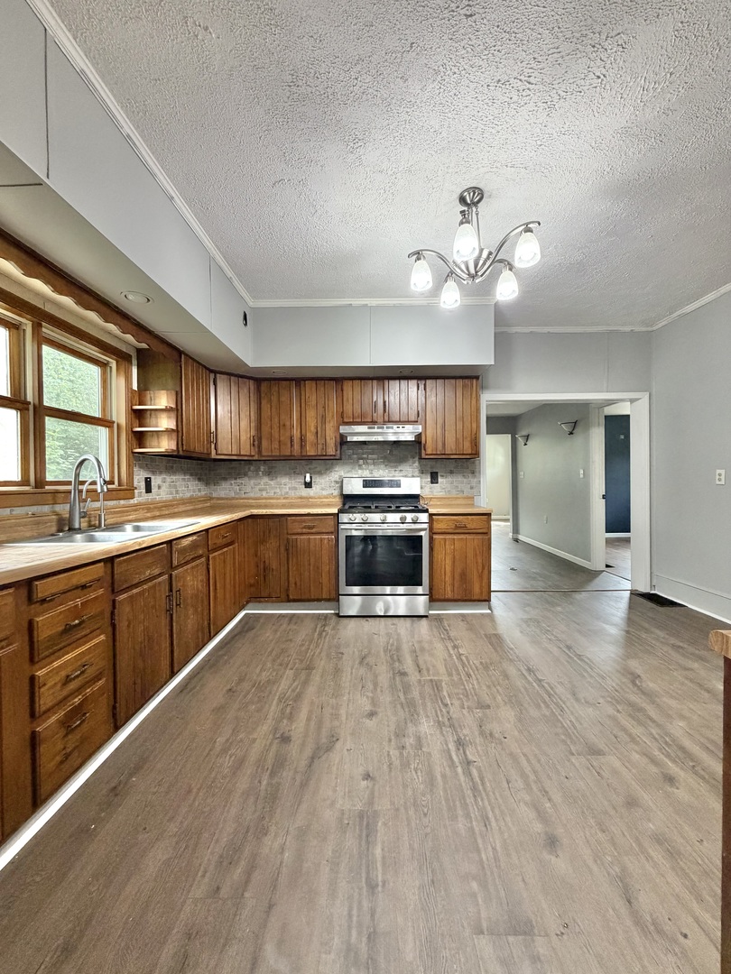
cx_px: 366
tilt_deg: -0.3
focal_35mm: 14
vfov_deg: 102.1
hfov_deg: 85.7
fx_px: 394
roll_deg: +0.2
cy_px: 487
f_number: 2.2
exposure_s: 1/60
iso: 250
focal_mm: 2.22
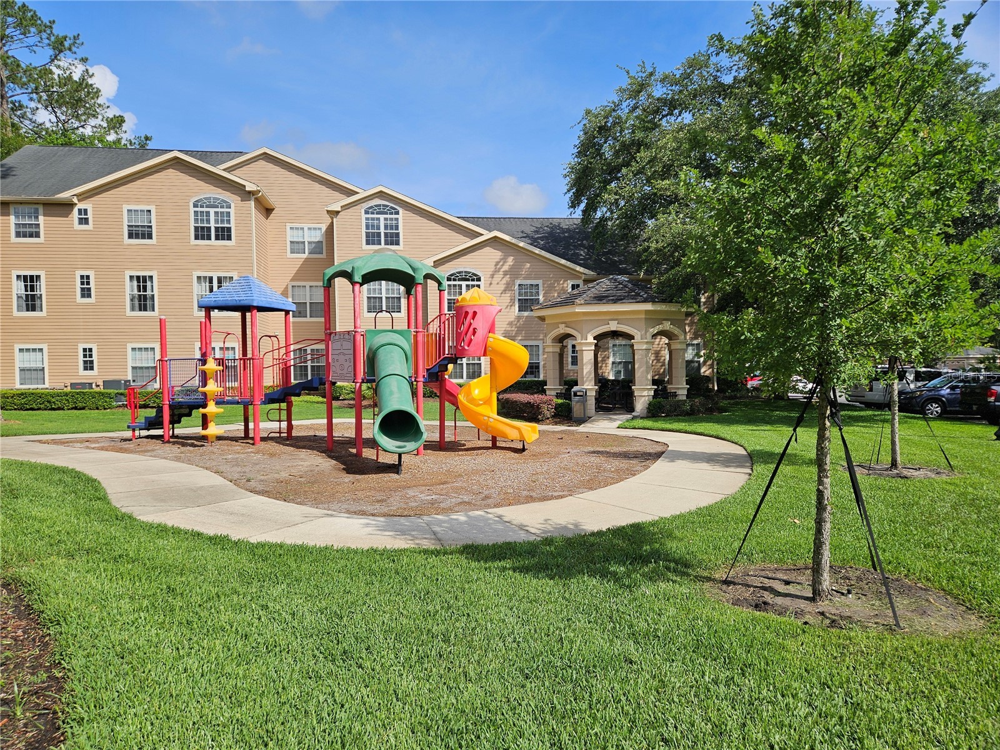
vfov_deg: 58.9
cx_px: 500
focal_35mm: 23
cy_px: 375
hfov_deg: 73.9
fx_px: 664
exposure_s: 1/2510
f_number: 1.8
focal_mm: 5.4
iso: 25
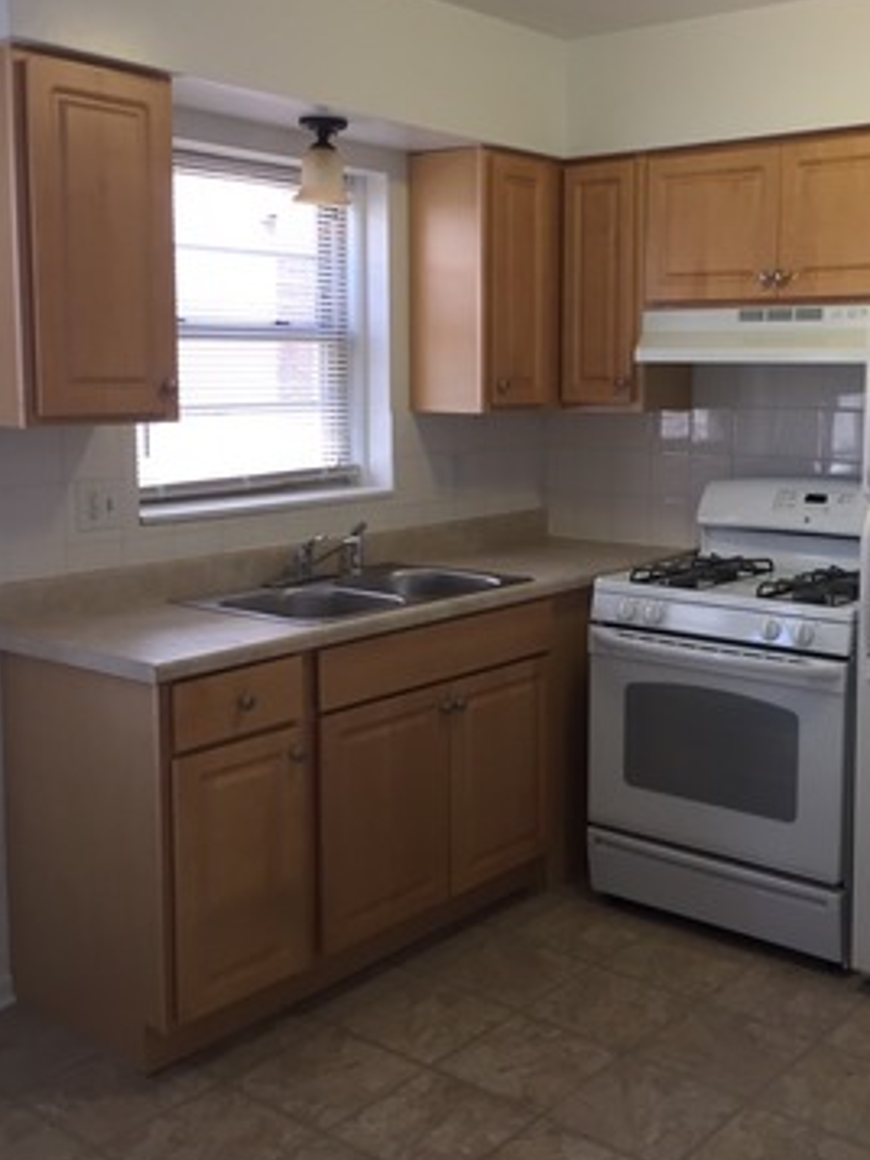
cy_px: 507
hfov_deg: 36.6
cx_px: 549
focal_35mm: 39
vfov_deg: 47.7
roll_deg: +0.1
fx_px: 1306
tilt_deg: -7.4
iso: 32
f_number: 2.2
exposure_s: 1/30
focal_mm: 4.15
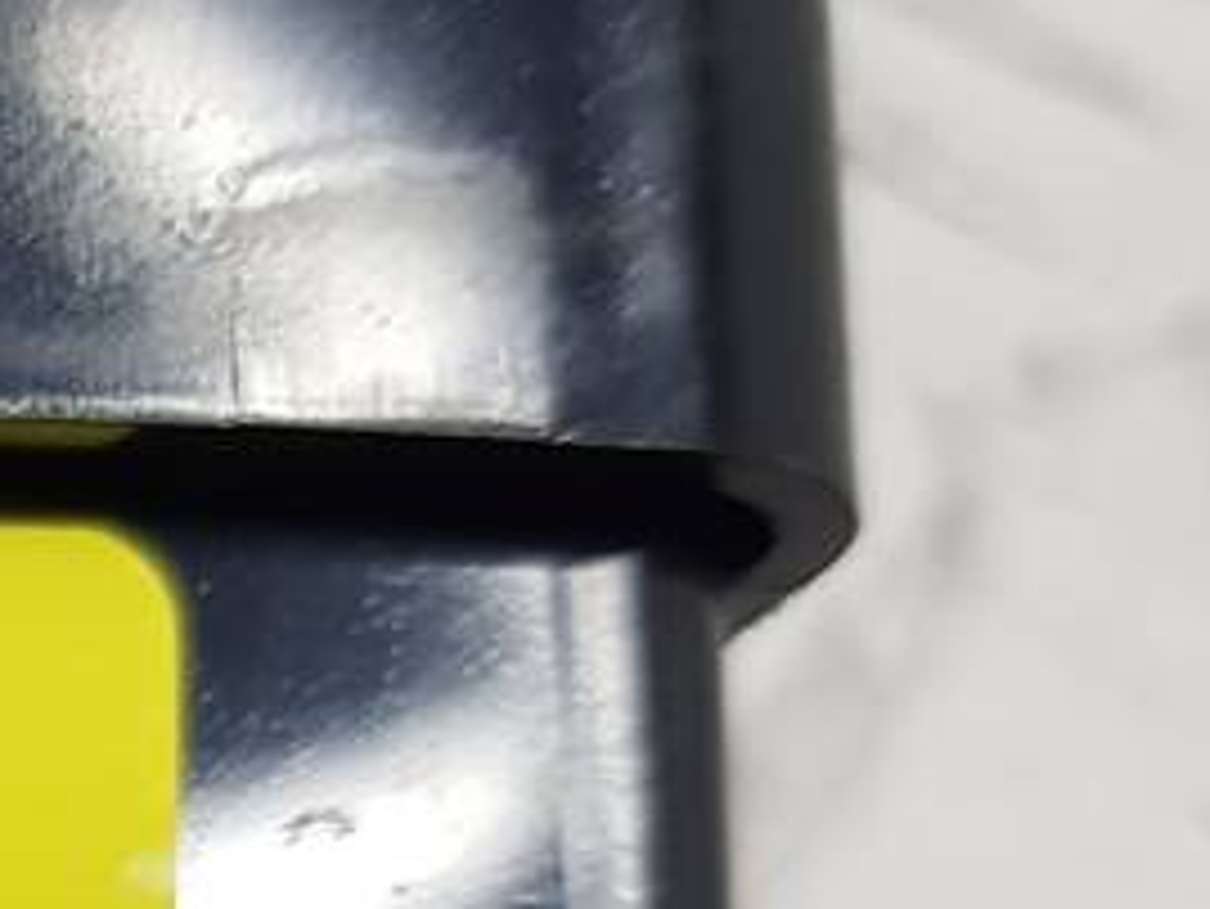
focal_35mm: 99
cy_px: 1354
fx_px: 3462
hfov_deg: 16.9
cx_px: -868
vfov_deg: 14.0
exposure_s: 1/100
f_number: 1.7
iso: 100
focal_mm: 4.2
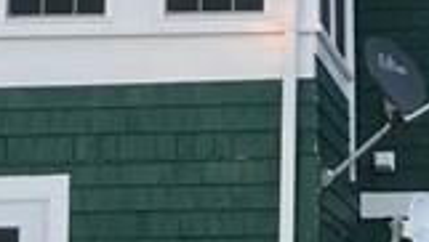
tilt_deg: +15.9
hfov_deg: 11.0
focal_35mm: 194
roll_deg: -0.1
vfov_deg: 6.2
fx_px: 2209
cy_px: -160
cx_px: 370
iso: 32
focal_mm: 3.99
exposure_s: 1/120
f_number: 1.8
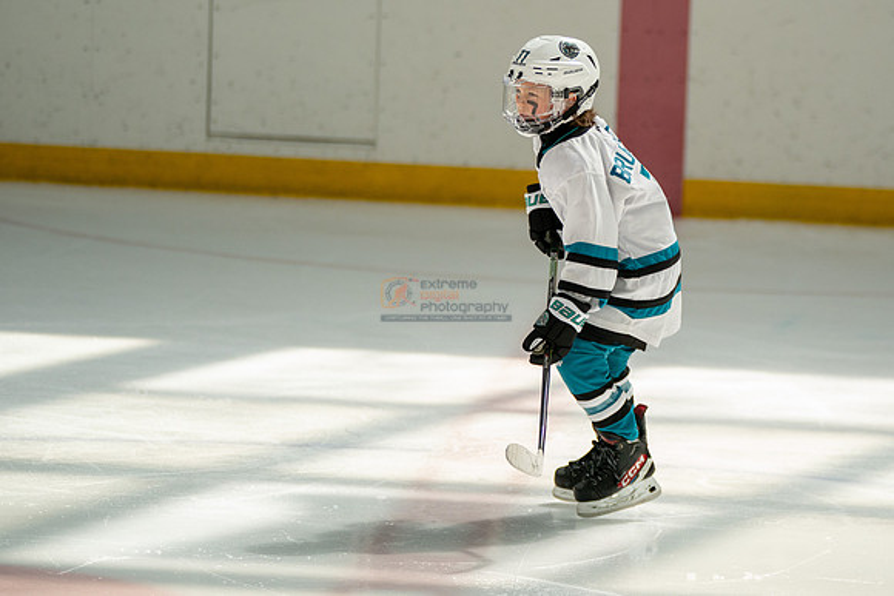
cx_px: 582
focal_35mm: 242
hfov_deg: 8.5
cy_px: 208
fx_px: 6020
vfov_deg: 5.7
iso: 1600
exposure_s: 1/5000
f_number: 3.2
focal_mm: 186
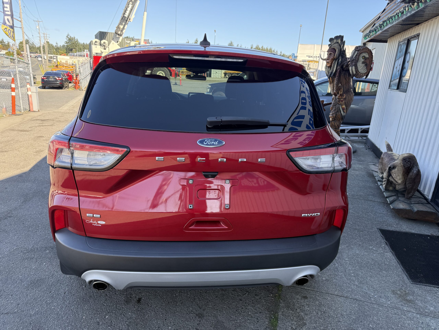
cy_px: 165
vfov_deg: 56.8
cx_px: 220
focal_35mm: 24
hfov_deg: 71.6
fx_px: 304
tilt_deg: -16.2
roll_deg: -3.7
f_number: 1.78
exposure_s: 1/589
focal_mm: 6.76
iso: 80
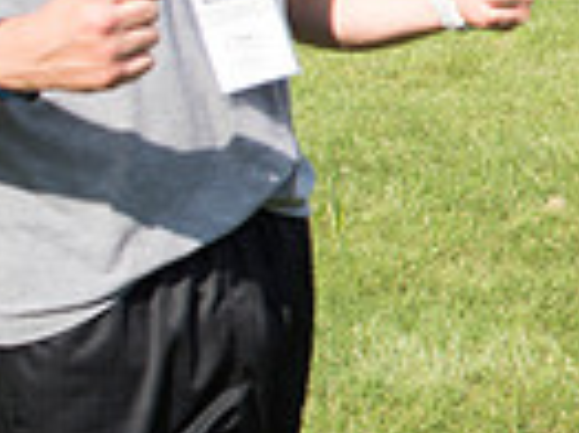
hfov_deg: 16.5
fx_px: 1705
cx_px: 999
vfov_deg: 14.3
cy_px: 46
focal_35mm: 102
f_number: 2.8
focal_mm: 24
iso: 200
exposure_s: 1/1600
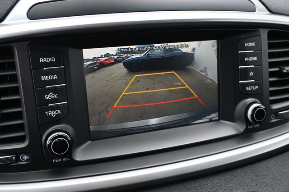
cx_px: 144
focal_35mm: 39
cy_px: 96
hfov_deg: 49.6
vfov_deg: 34.2
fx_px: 313
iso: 400
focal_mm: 26
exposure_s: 1/160
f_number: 4.5
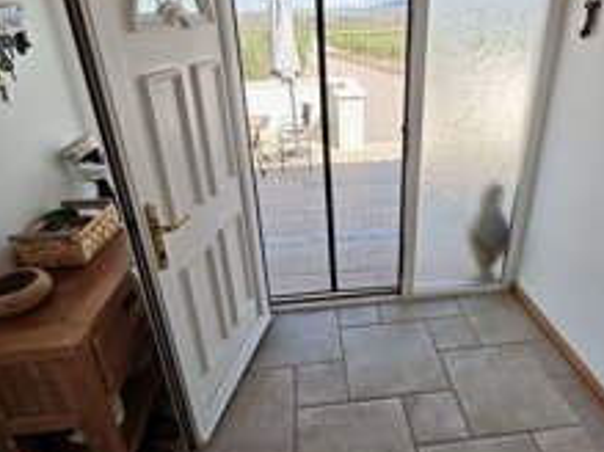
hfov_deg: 73.3
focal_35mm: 23
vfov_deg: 58.7
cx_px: 357
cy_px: 204
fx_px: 401
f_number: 2.2
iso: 50
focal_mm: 2.16
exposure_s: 1/245
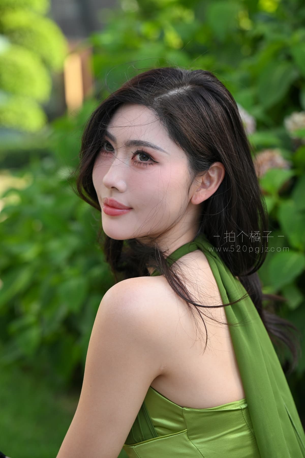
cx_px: 152
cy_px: 229
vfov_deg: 22.1
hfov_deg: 14.9
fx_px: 1169
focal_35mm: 92
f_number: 4
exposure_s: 1/640
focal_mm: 92
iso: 450
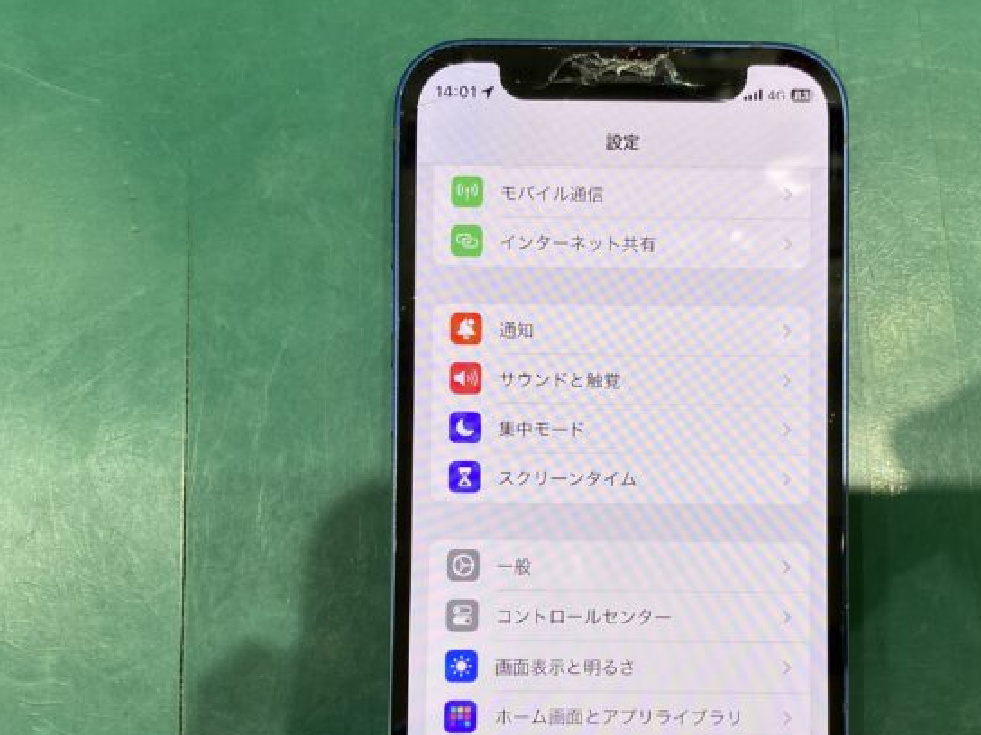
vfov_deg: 33.2
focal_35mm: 43
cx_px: 651
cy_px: 504
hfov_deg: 43.3
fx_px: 1219
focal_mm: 4.25
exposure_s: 1/100
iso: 80
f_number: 1.8
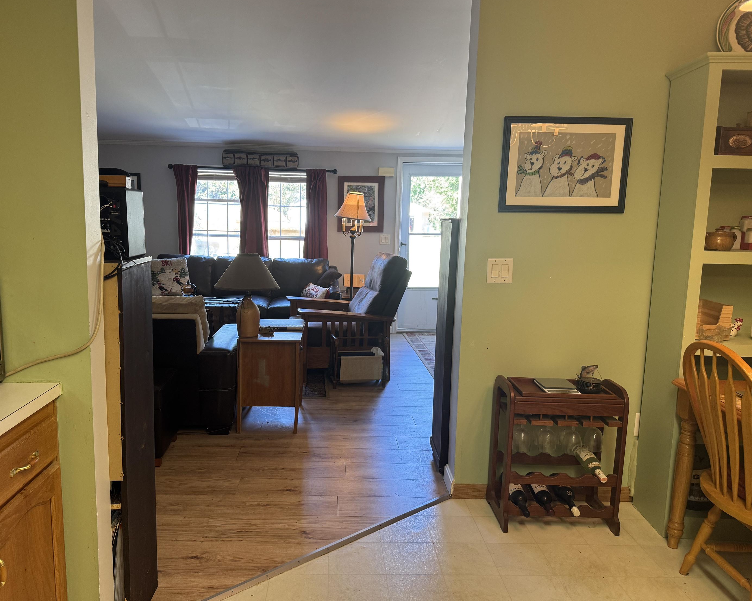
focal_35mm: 26
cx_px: 343
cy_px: 301
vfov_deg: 54.9
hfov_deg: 65.9
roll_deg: -1.4
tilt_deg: -7.9
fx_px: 579
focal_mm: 6.76
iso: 160
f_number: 1.78
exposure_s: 1/60
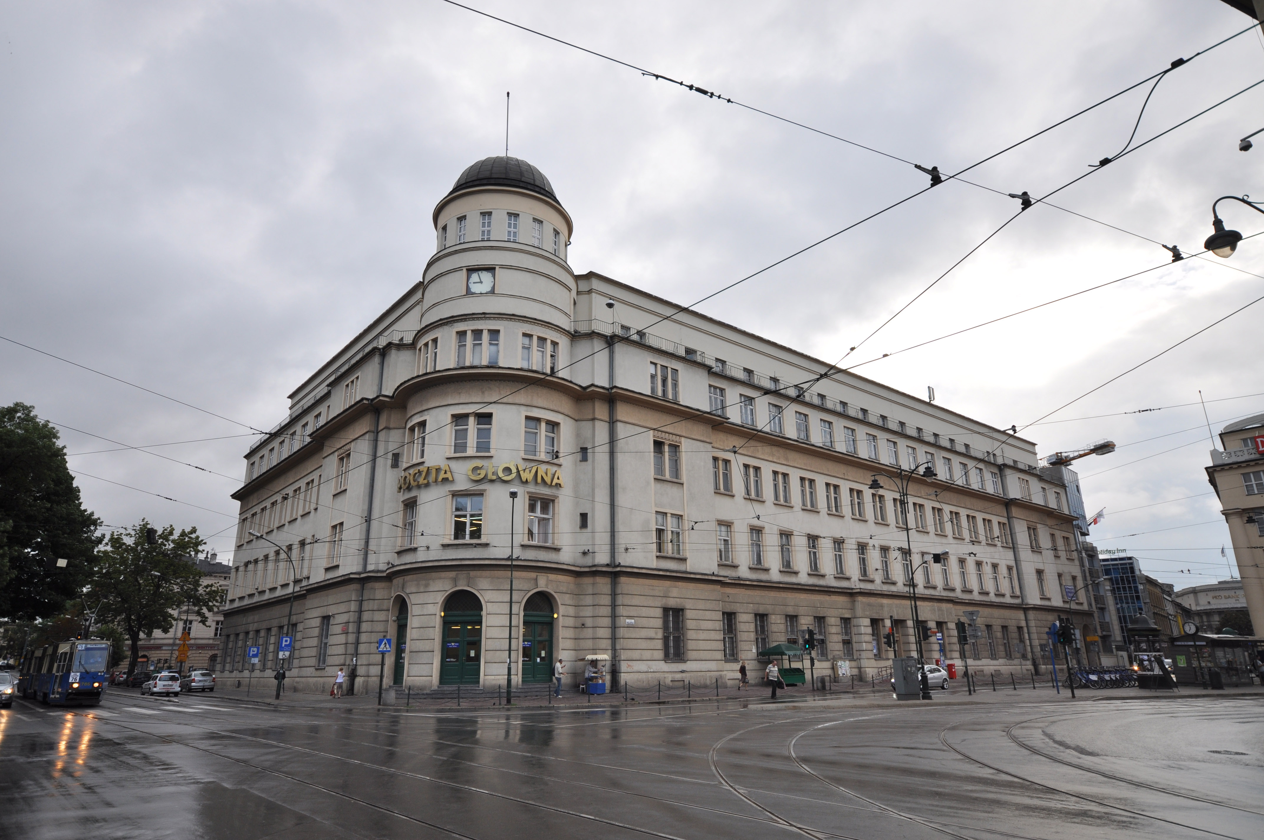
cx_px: 632
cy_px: 420
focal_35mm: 22
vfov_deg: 56.0
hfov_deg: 77.4
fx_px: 789
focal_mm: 15
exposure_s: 1/200
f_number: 7.1
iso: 200
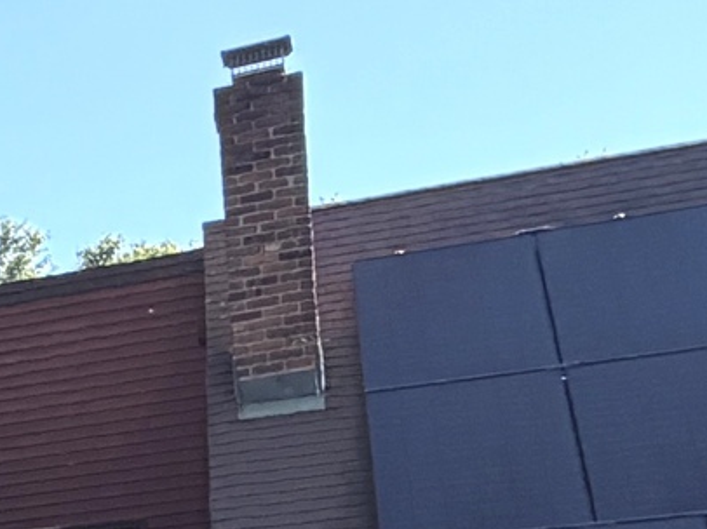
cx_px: -841
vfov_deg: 13.1
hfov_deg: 14.3
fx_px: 2164
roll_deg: +0.5
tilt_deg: +7.6
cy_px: 821
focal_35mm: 106
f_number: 2.2
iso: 40
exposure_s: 1/638
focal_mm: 2.22
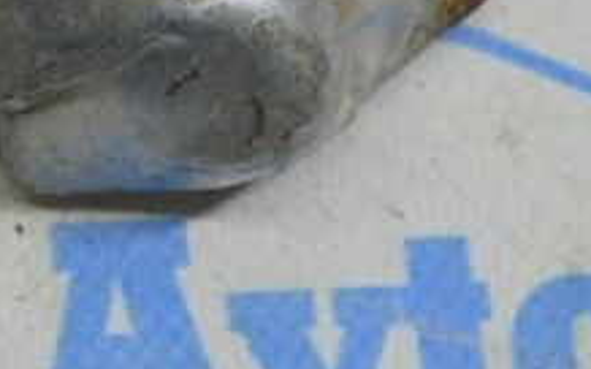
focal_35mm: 193
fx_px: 3113
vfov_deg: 6.6
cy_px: -373
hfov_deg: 10.3
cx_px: -442
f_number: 5.6
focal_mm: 27
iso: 400
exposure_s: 1/40
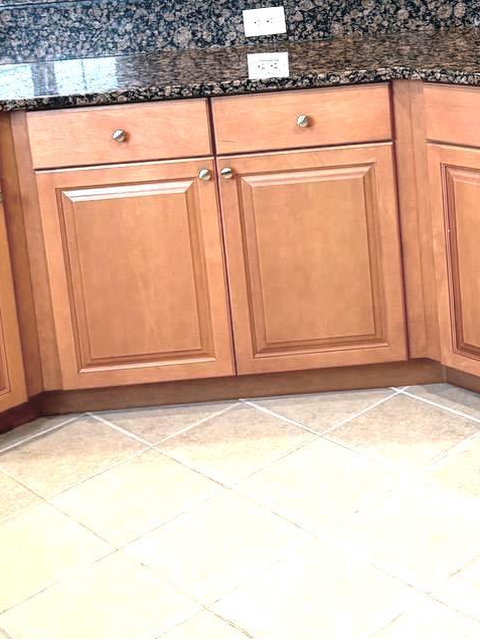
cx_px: 303
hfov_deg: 25.2
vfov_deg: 32.2
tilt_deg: -12.3
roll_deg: +5.0
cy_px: 113
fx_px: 1072
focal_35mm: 58
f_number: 1.78
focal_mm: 6.76
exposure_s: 1/60
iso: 320
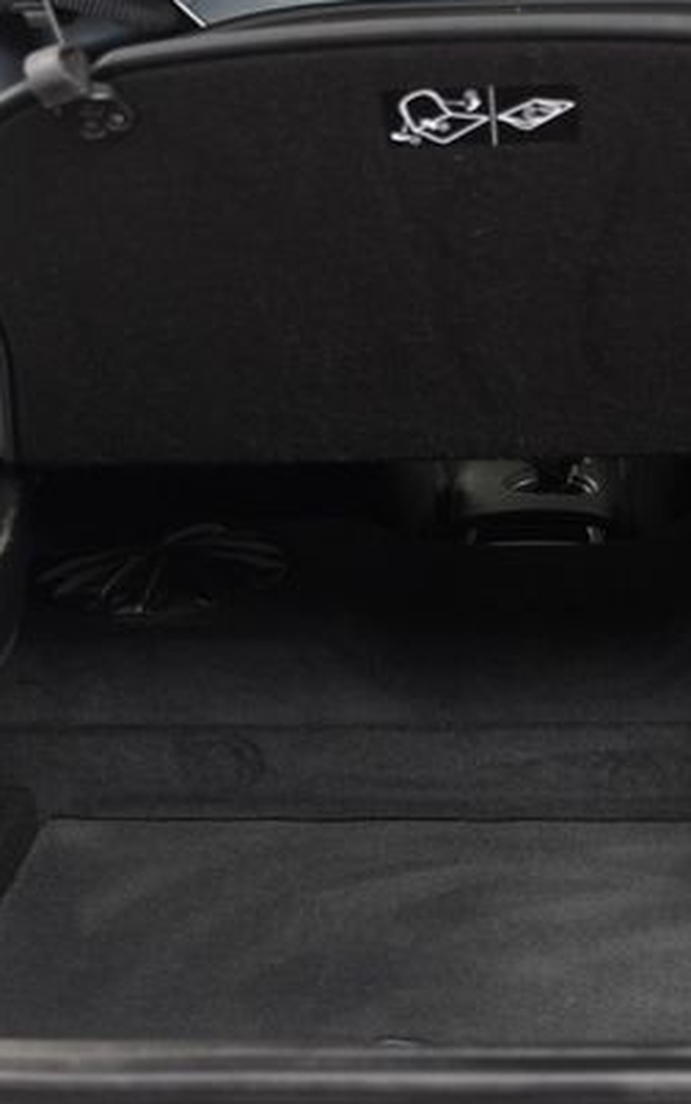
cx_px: 476
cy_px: 559
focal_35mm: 65
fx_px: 1956
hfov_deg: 19.9
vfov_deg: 31.5
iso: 100
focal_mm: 27
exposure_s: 1/160
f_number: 4
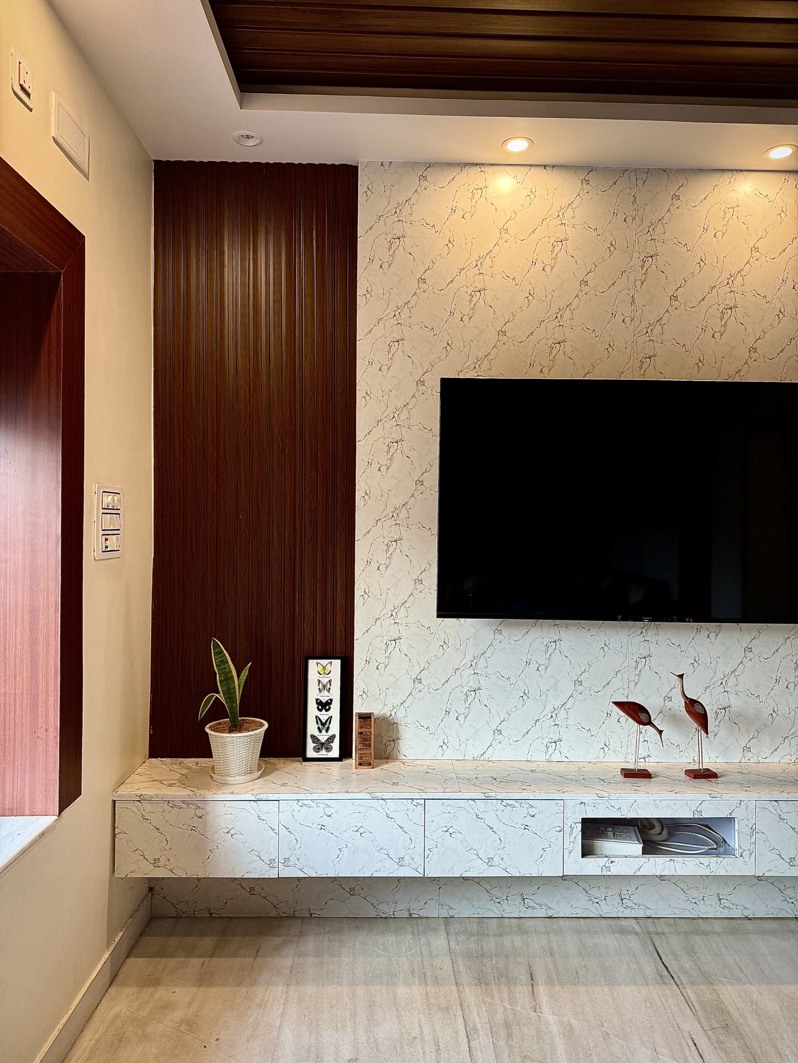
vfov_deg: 71.6
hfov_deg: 56.8
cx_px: 399
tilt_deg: +0.0
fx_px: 738
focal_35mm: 24
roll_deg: -1.1
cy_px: 532
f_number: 1.78
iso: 200
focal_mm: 6.76
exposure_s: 1/121
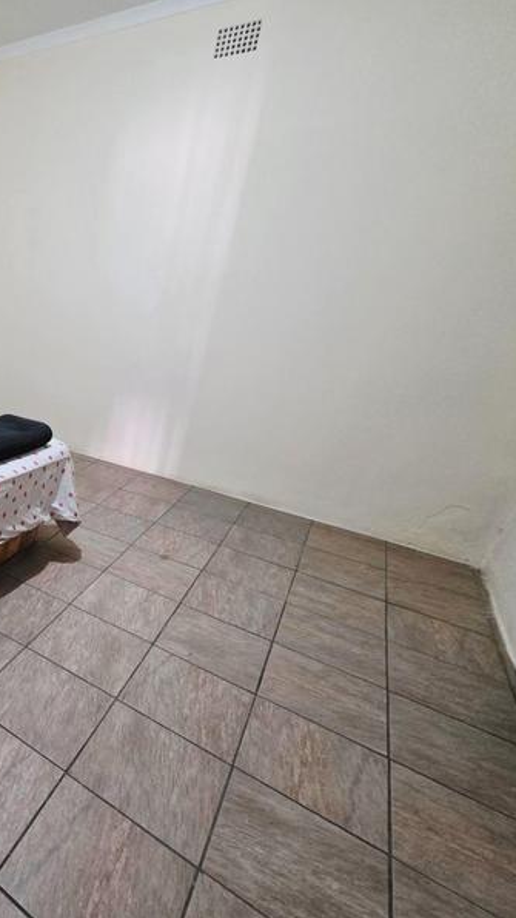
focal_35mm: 19
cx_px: -48
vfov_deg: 89.6
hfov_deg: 44.7
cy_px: 461
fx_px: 462
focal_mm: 2.2
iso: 1000
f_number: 1.9
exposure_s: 1/60.2
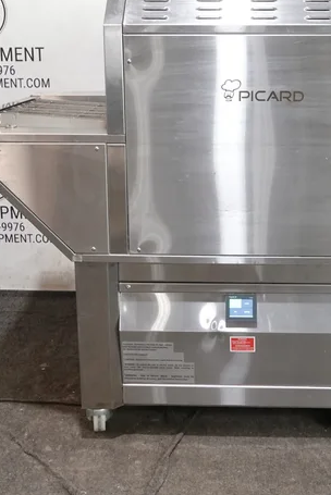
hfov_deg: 24.1
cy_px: 196
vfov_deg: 35.5
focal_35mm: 56
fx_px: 771
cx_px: 226
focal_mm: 12.51
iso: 800
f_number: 4
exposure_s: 1/30
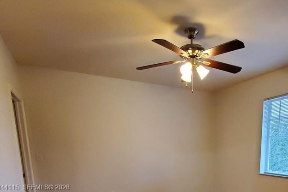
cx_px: 192
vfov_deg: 43.2
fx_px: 208
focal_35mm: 26
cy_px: 188
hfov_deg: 67.5
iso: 500
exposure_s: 1/39
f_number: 2.2
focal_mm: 1.8
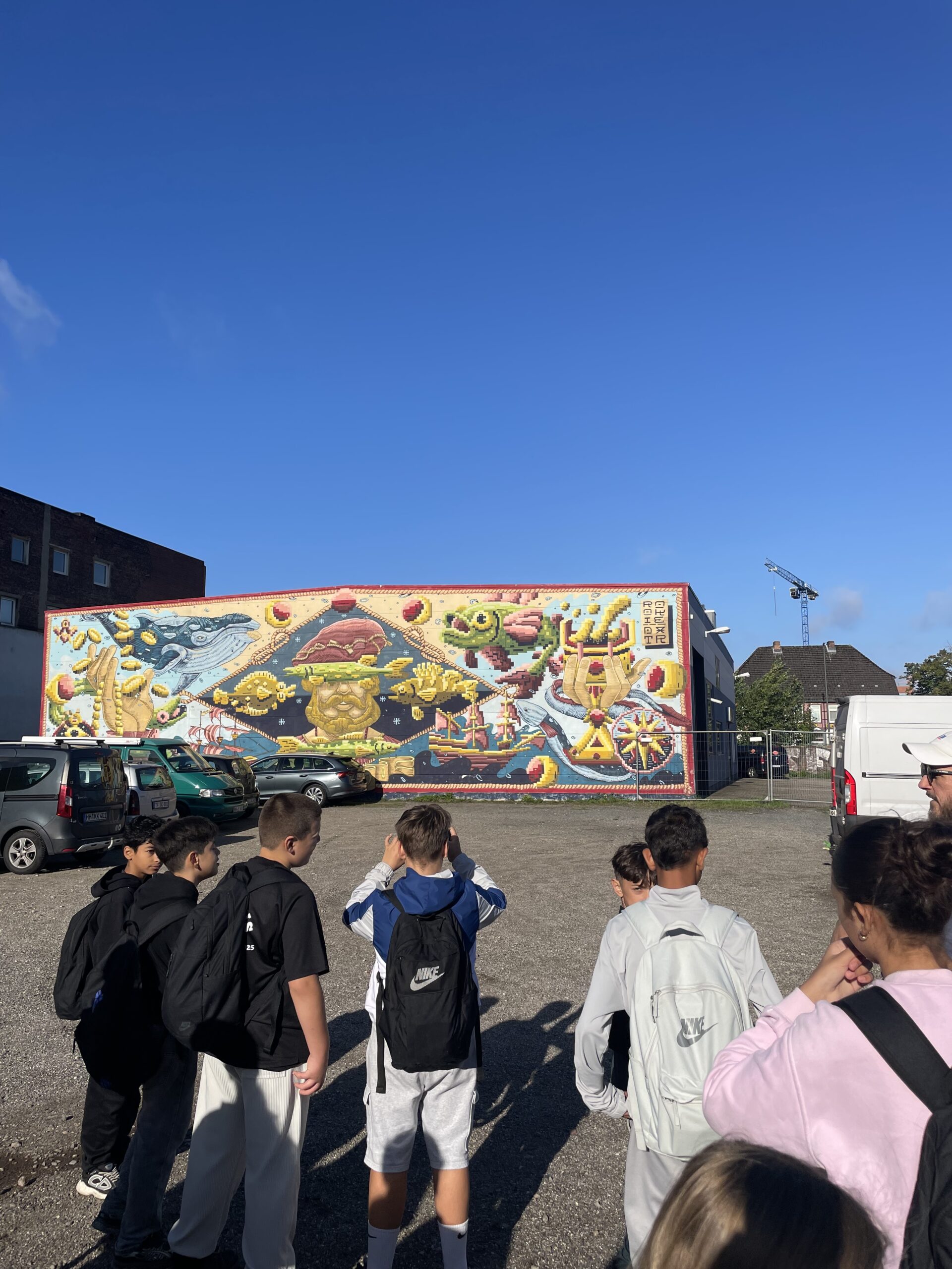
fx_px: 953
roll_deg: +0.7
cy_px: 634
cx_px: 476
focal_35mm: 26
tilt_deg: +7.5
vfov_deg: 67.3
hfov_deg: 53.1
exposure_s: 1/4831
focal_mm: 4.2
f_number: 1.6
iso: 32
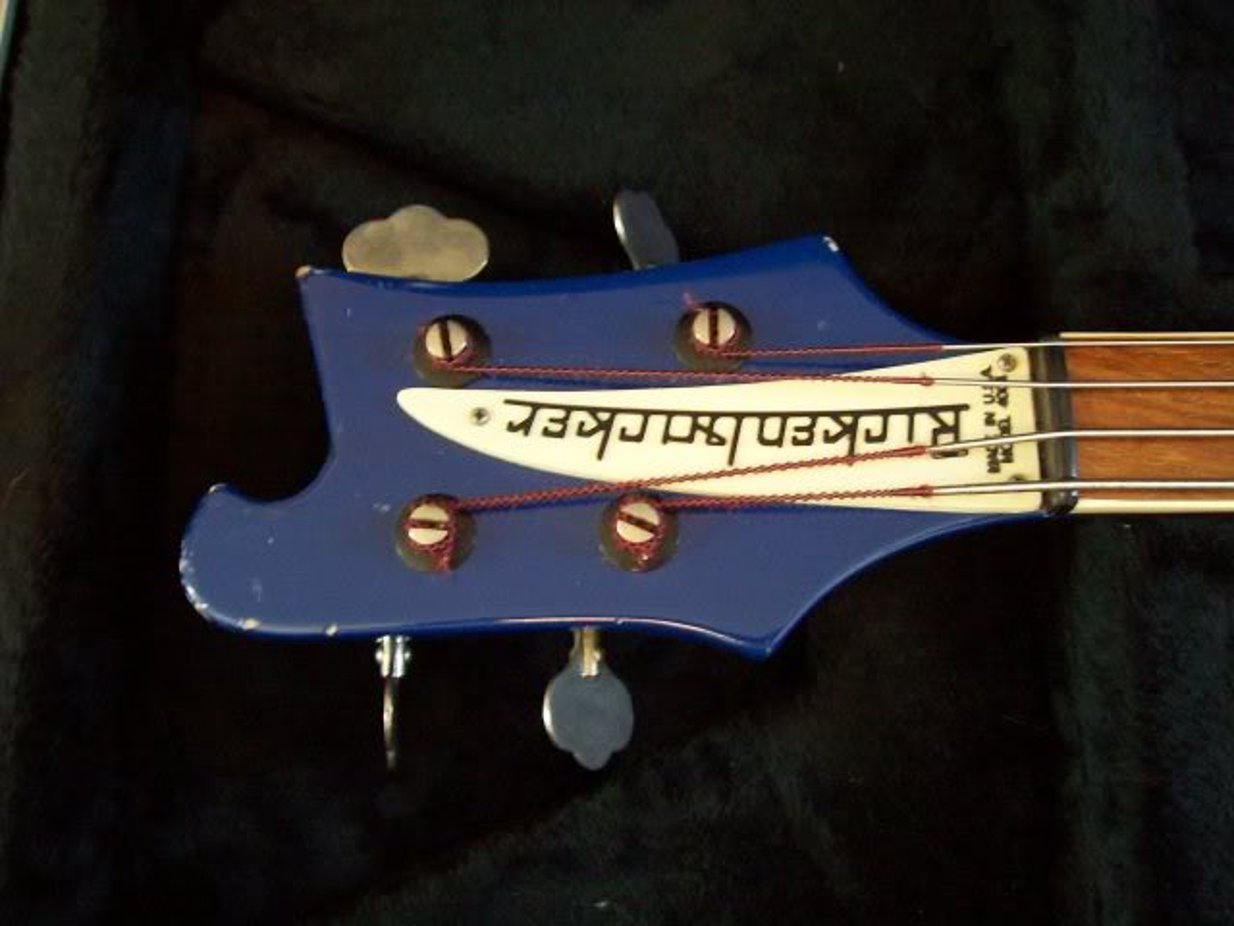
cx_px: 617
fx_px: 1283
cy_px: 463
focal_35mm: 36
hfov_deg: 51.4
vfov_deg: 39.7
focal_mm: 6
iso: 200
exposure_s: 1/8
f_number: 2.7
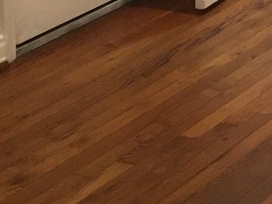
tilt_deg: -4.9
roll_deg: +0.1
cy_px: -291
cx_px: 508
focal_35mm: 165
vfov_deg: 8.2
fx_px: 1297
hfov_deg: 11.1
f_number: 2.2
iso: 200
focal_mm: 4.15
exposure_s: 1/24
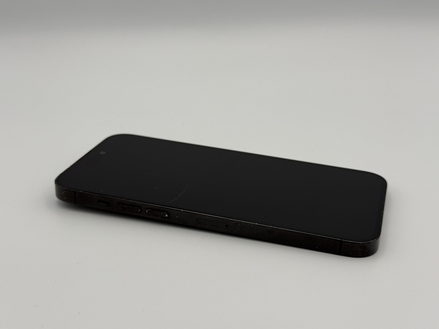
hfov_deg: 39.7
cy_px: 164
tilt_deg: -23.5
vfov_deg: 30.3
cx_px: 220
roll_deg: -1.1
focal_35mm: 48
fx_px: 609
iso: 64
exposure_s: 1/1041
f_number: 1.78
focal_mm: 6.76
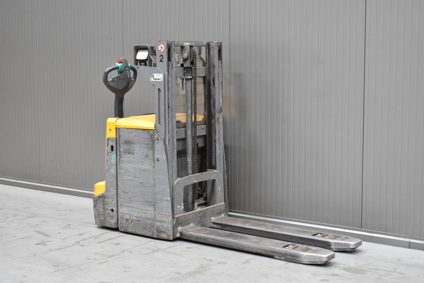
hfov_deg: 33.4
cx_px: 212
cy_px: 142
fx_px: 707
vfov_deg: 22.6
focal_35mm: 60
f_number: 5.6
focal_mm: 40
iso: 1250
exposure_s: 1/30
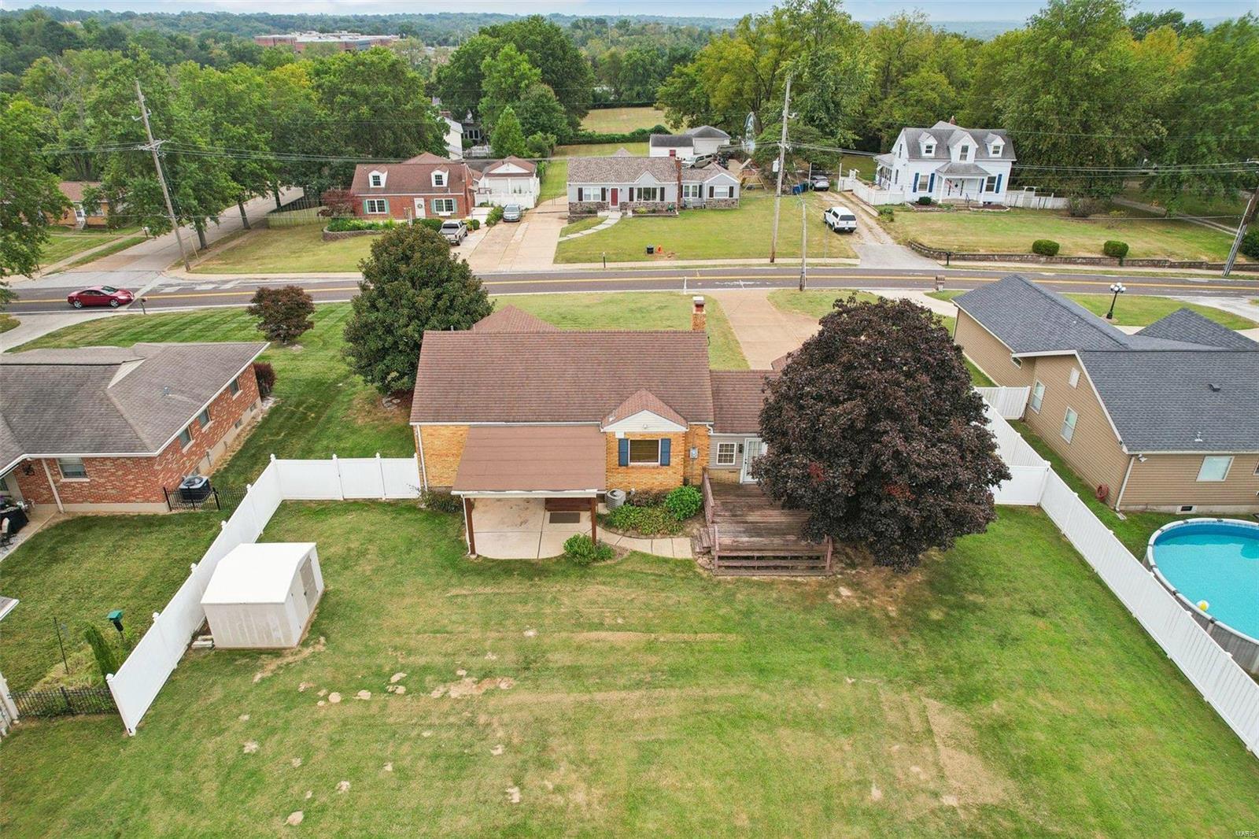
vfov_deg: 57.2
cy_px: 420
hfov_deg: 78.6
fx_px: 769
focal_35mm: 22
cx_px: 630
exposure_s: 1/500
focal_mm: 8.4
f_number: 2.8
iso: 100
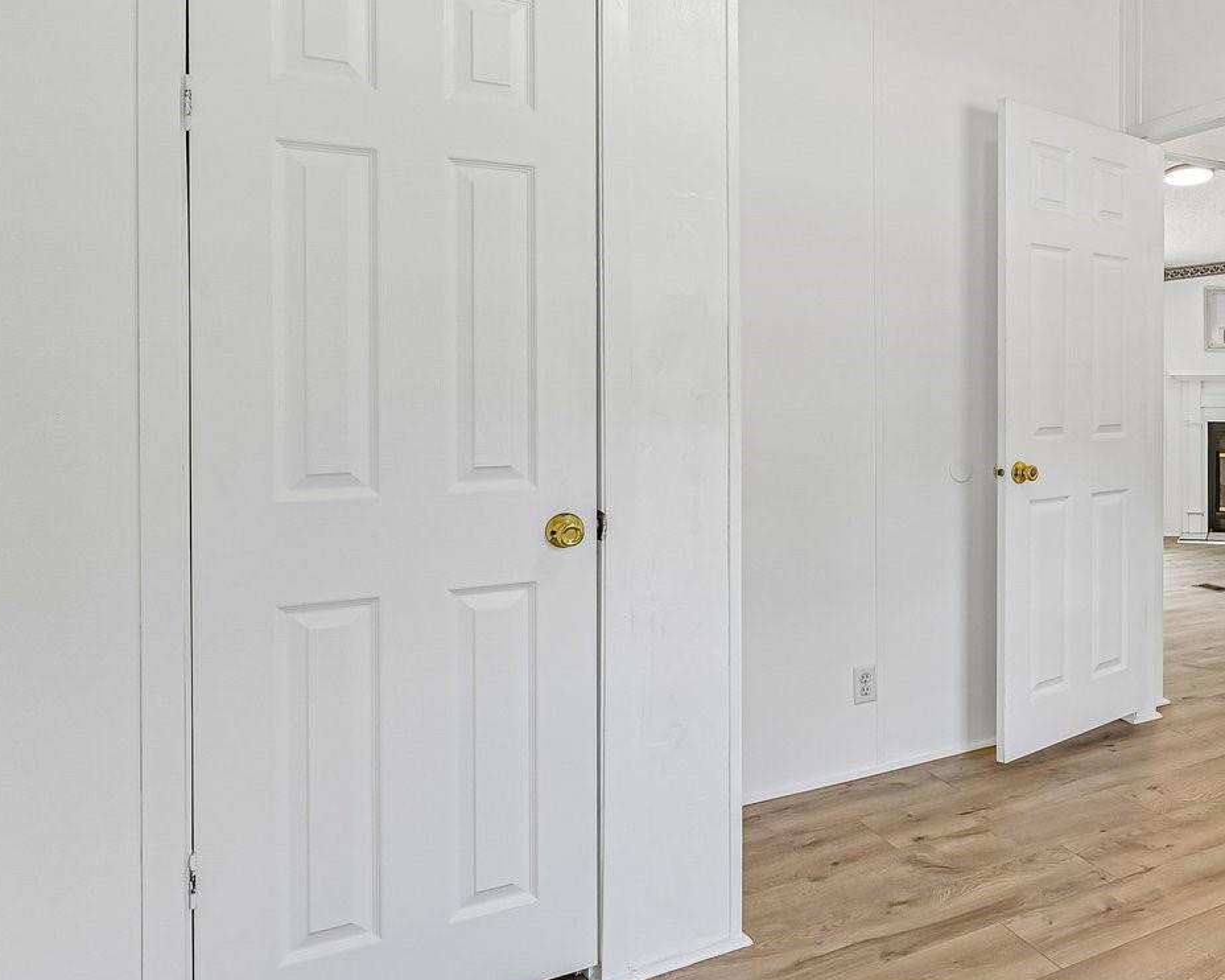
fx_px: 1051
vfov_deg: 49.7
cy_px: 393
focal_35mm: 29
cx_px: 1121
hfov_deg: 52.5
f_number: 8
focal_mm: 14
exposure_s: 1/15
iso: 110
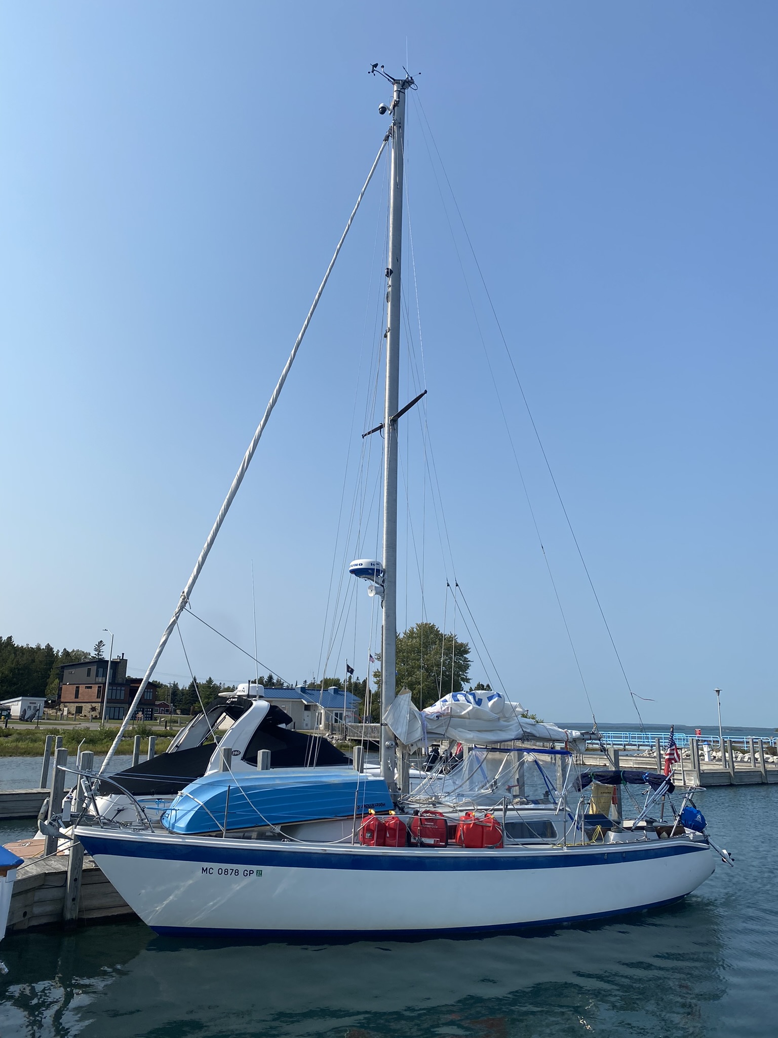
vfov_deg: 67.3
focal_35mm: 26
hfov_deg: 53.1
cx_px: 389
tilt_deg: +16.8
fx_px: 779
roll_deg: -1.5
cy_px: 519
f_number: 1.8
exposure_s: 1/4115
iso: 32
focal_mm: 4.25
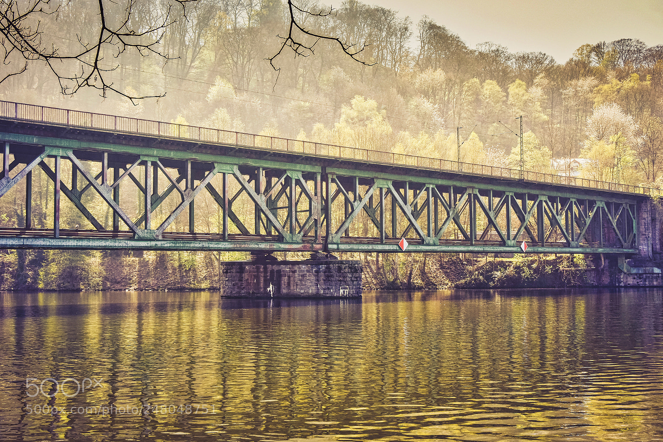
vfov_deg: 35.5
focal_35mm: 38
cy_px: 221
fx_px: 691
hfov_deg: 51.3
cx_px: 332
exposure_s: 1/100
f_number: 8
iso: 100
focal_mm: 25
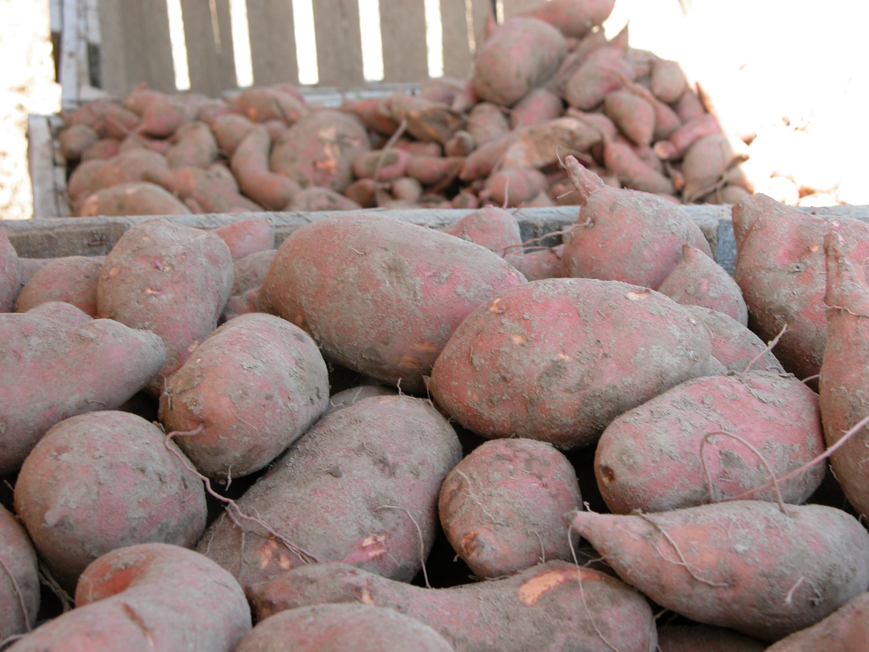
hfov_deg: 26.3
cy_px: 326
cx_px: 434
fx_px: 1858
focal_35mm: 74
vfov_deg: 19.9
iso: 100
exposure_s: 1/105
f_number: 4.2
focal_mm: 18.8
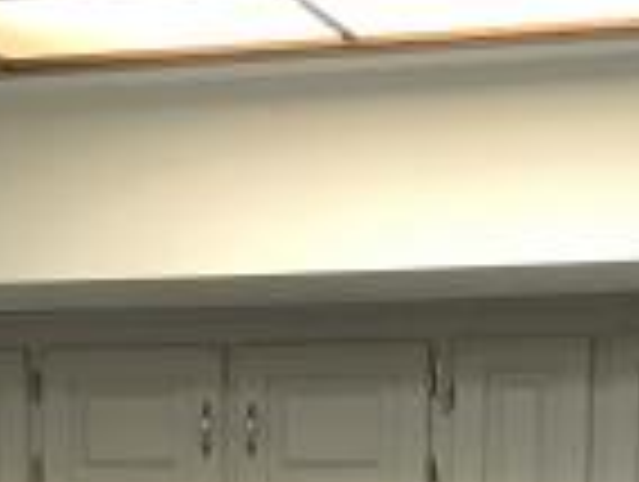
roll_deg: -0.8
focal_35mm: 126
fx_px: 2330
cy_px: 914
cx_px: 306
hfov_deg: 15.6
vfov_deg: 10.9
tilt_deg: -7.3
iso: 40
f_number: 1.8
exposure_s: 1/20
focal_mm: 3.99
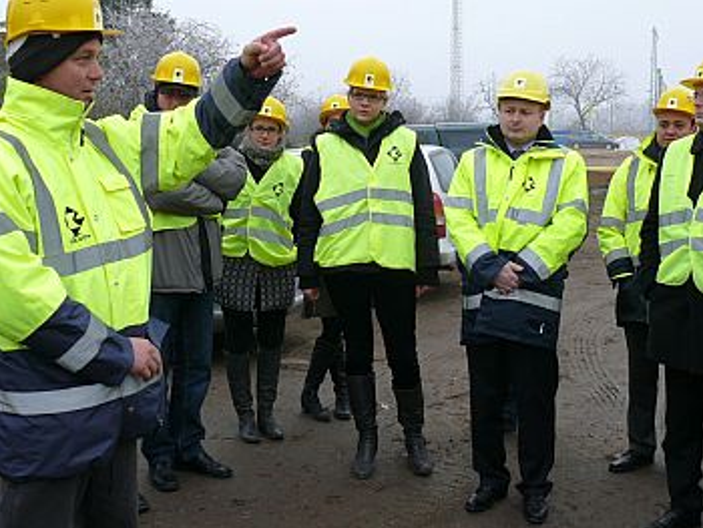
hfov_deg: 42.0
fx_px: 915
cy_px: 241
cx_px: 352
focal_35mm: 45
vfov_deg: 32.2
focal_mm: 7.4
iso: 100
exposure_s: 1/160
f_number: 4
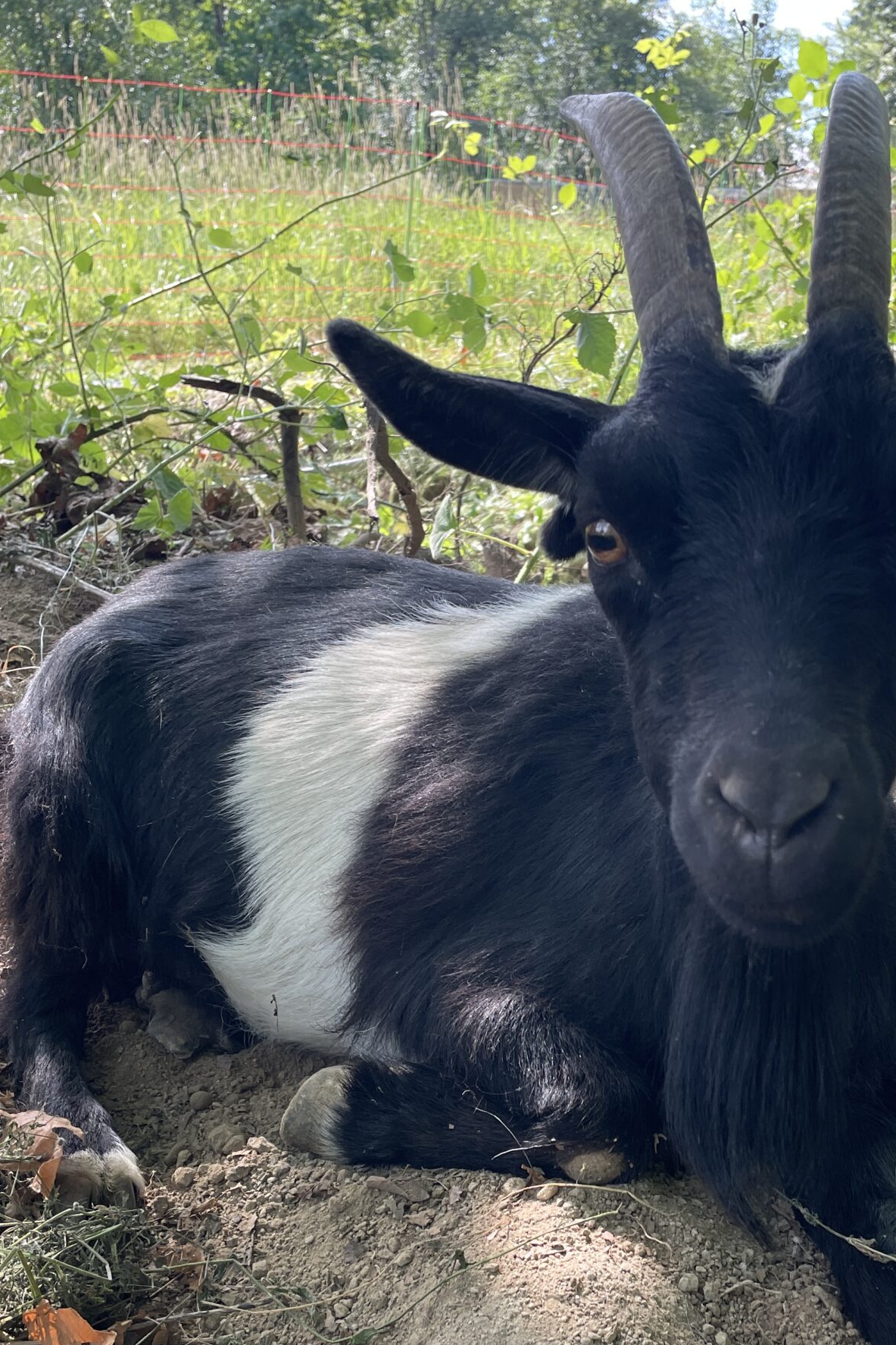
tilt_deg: -18.3
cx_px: 609
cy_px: 830
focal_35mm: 39
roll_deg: -0.4
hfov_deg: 33.8
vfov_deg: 49.1
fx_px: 1456
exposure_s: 1/273
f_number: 1.6
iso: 32
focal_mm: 4.2
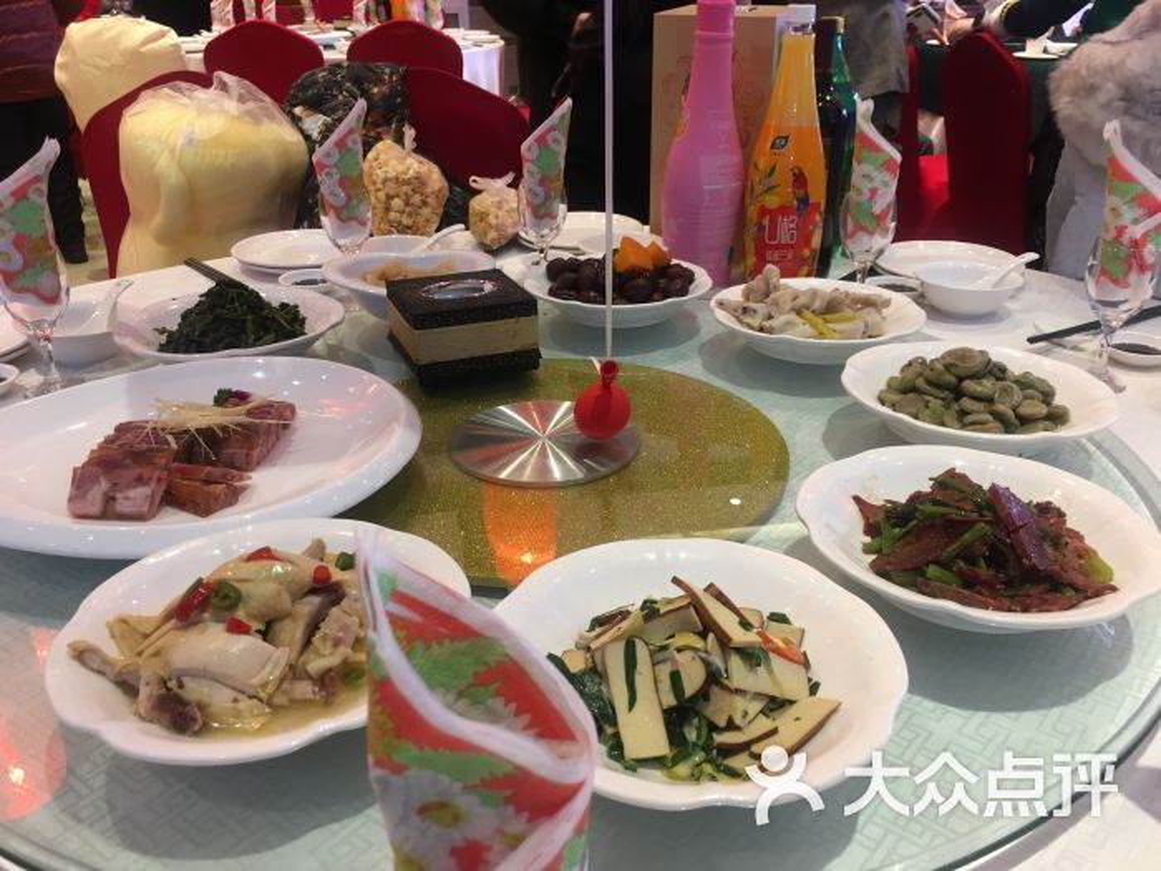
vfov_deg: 48.2
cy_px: 436
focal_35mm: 29
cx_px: 580
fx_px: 973
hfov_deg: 61.7
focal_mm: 4.15
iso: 50
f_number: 2.2
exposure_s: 1/17
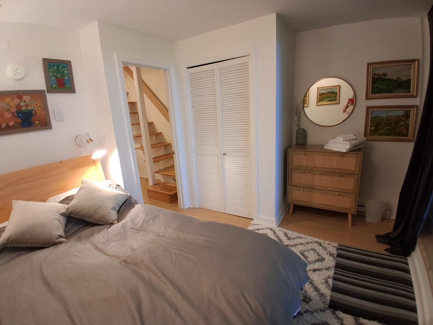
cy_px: 162
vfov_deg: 74.7
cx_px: 216
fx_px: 213
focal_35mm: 17
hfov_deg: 91.0
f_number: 2.2
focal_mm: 1.4
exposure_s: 1/40
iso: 400
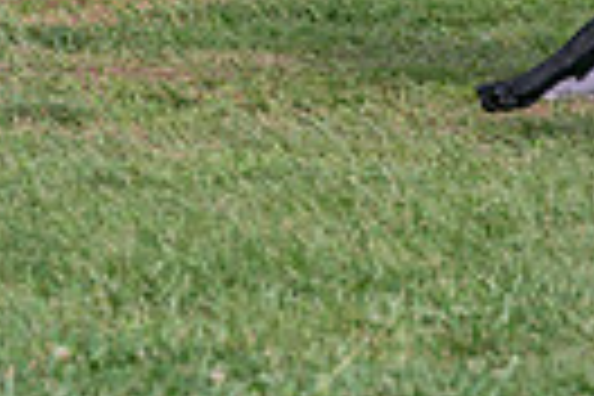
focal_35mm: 666
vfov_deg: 2.1
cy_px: -430
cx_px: 662
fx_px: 10988
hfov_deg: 3.1
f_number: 4.5
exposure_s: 1/1600
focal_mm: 151
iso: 160
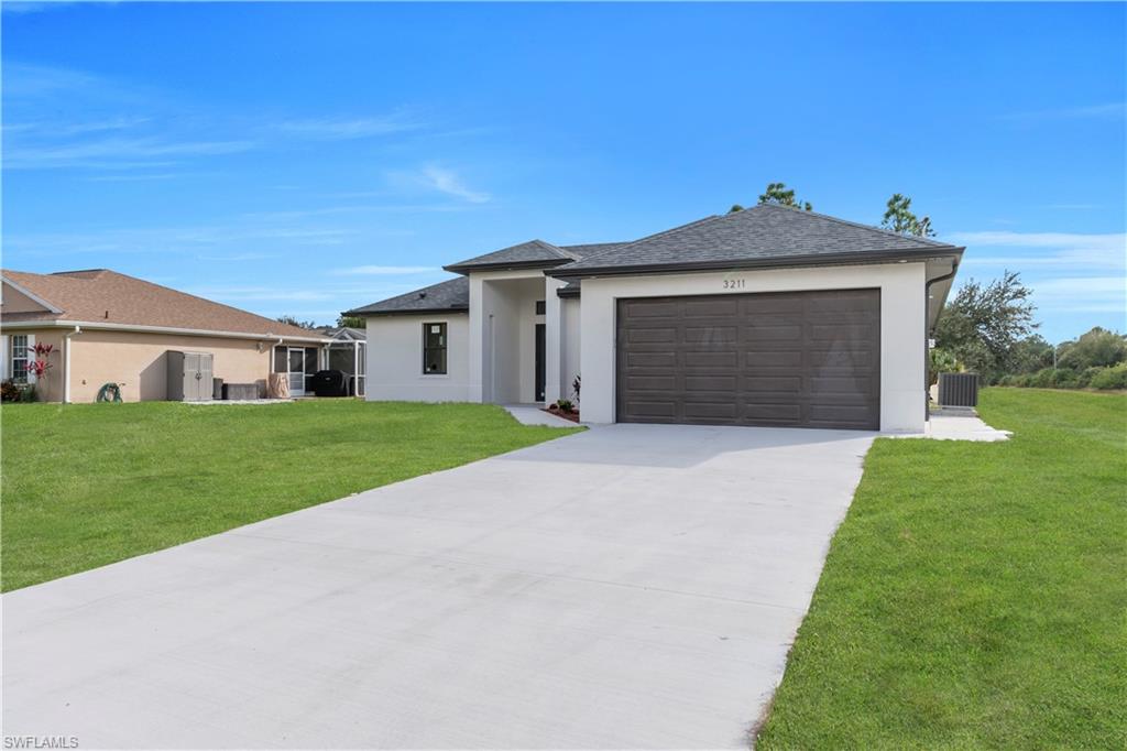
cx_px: 564
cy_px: 376
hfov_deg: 73.8
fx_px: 751
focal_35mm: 24
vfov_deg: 53.1
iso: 100
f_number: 8
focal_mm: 16
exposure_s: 1/250
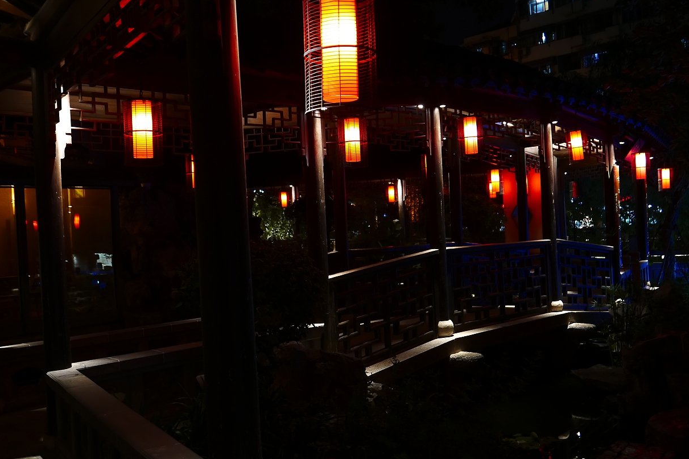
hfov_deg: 51.9
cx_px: 336
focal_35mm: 37
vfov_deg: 35.9
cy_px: 228
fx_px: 708
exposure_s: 1/40
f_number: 2.3
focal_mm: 15.9
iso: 1600
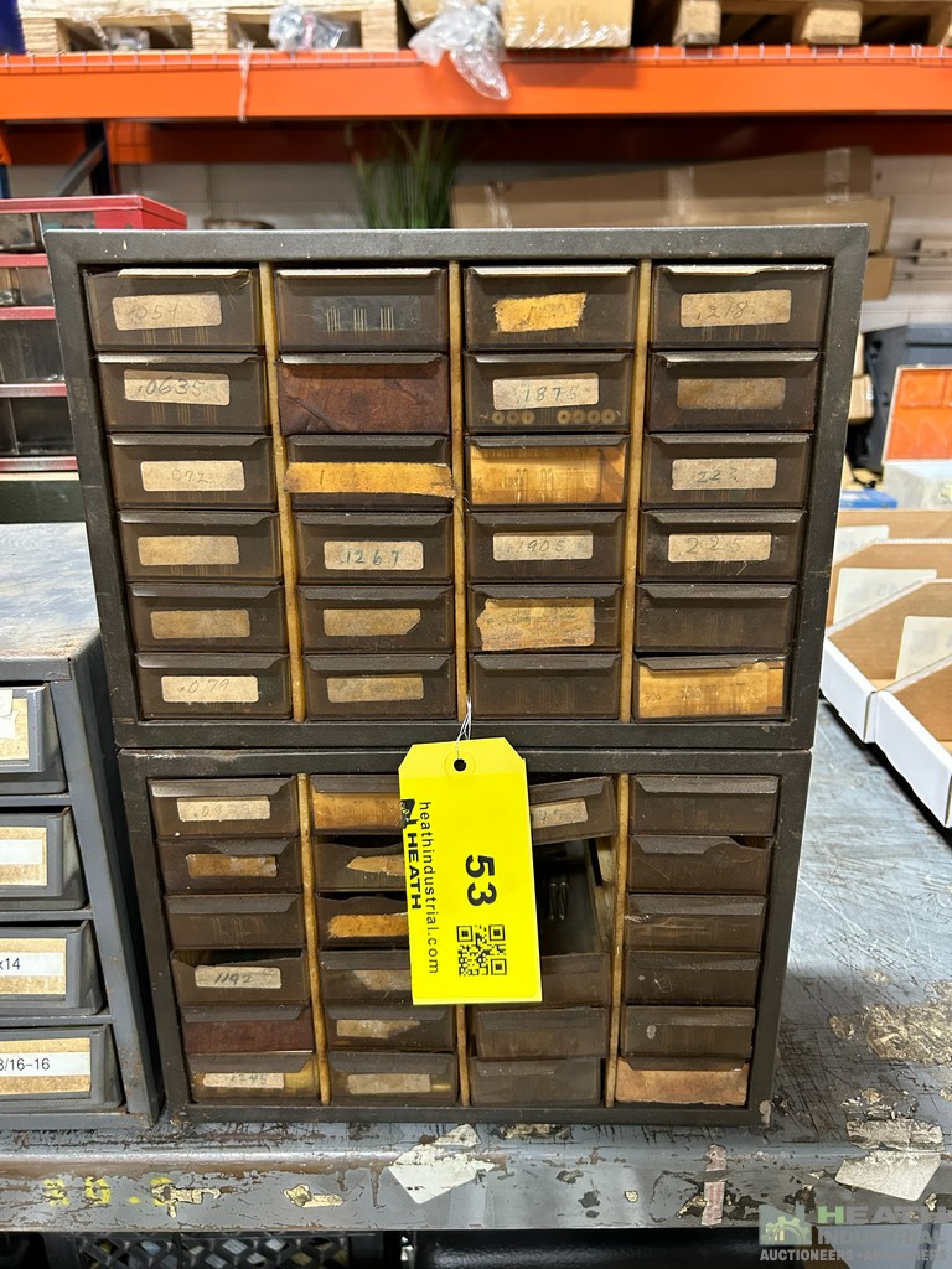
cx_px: 476
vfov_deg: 67.3
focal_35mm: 26
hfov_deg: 53.1
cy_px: 634
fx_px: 953
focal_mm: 5.7
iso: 320
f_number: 1.5
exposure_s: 1/60
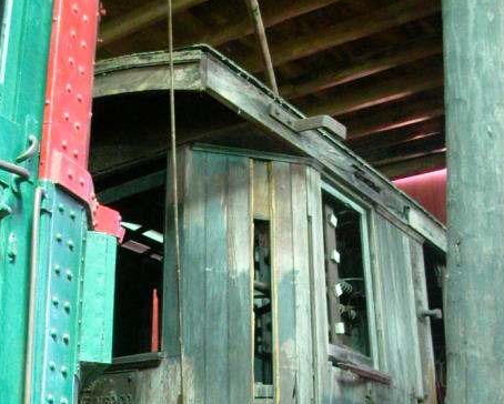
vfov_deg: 27.8
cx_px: 240
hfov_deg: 35.3
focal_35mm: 53
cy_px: 350
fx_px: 791
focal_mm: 5.6
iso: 400
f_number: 2.7
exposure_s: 1/1.7
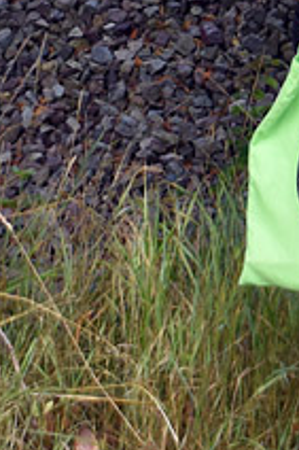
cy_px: -391
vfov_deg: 8.7
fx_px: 2815
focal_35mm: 226
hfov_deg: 6.1
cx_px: 309
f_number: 5
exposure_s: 1/1250
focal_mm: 29
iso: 400
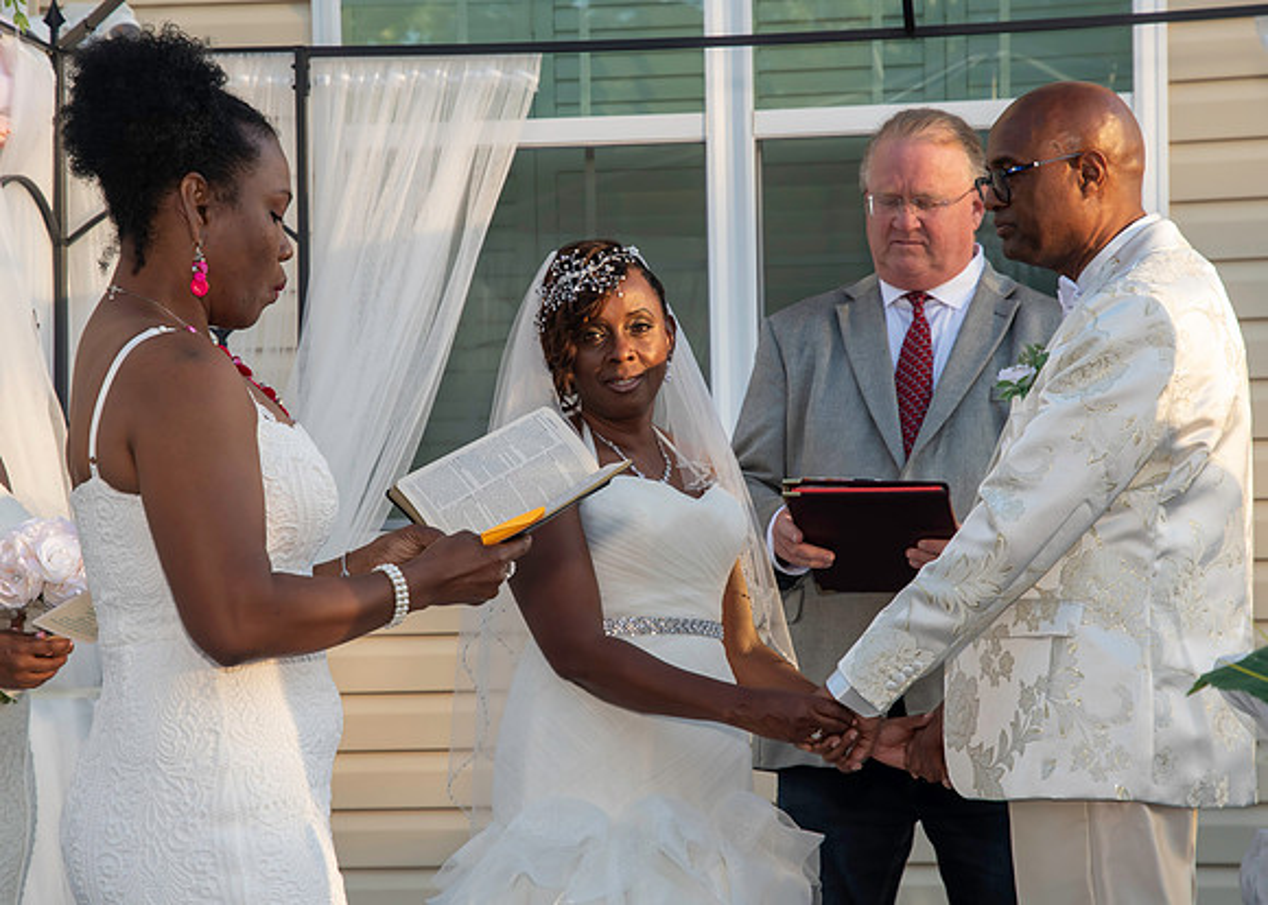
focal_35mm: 101
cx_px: 592
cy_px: 450
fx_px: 3625
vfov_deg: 14.2
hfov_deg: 19.8
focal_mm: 60
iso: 400
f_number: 6.3
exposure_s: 1/250
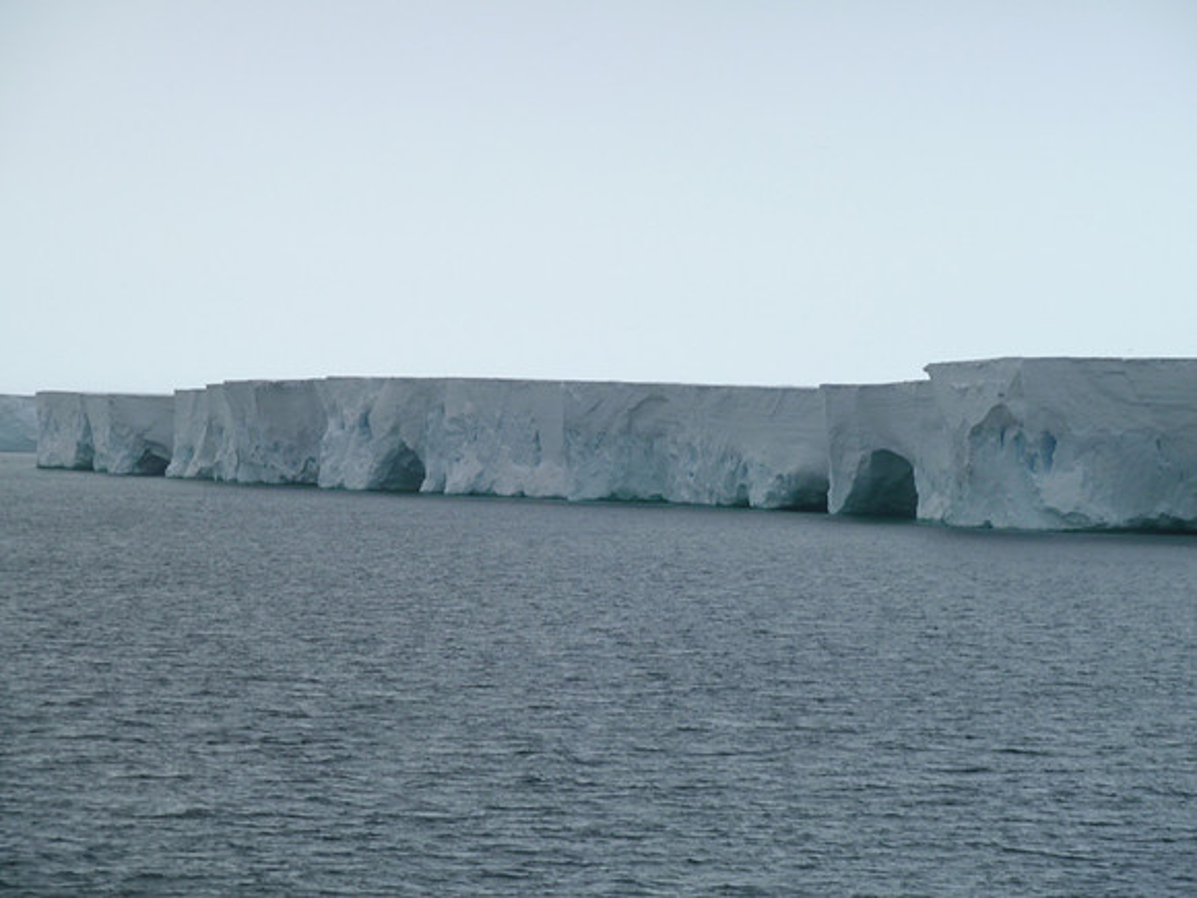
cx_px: 598
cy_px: 449
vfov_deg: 11.6
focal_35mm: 128
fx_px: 4426
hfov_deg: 15.4
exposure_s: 1/160
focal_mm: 21
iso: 80
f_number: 4.4
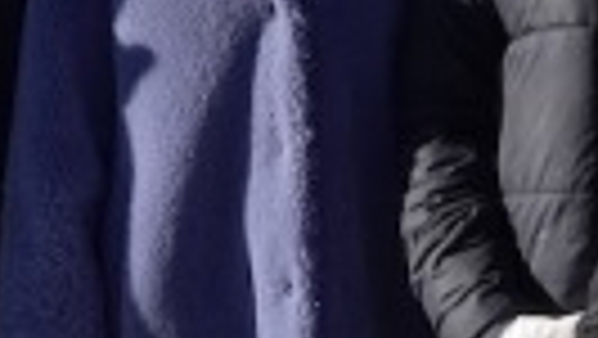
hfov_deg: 11.4
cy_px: -180
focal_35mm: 183
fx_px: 2904
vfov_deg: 6.6
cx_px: 791
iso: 100
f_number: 8
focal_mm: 10.59
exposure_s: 1/250
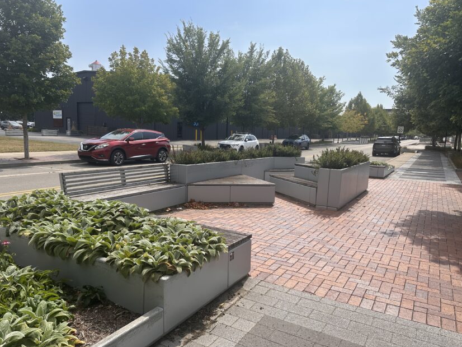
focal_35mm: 25
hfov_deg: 69.4
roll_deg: -2.2
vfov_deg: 54.9
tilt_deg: -8.1
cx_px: 232
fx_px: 334
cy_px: 176
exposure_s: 1/4762
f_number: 1.78
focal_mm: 6.86
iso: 80
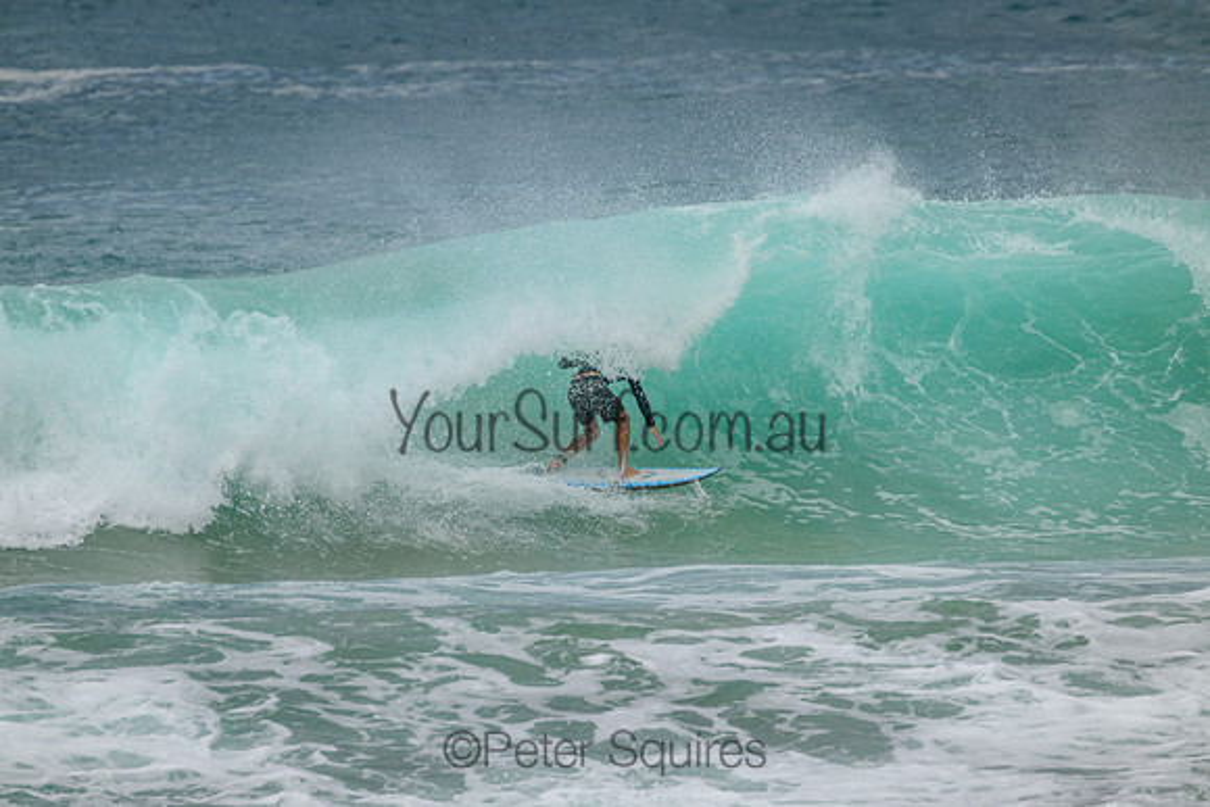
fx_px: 26894
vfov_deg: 1.7
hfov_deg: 2.6
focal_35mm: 800
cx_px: 605
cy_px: 404
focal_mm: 800
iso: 800
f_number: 11
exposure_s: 1/2000
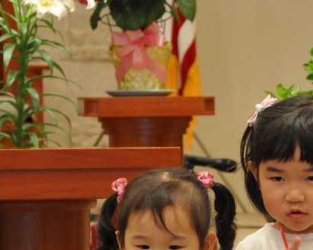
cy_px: 198
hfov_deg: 7.3
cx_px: 287
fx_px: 2447
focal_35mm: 264
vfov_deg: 5.9
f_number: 6.3
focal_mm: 75
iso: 2000
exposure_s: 1/30
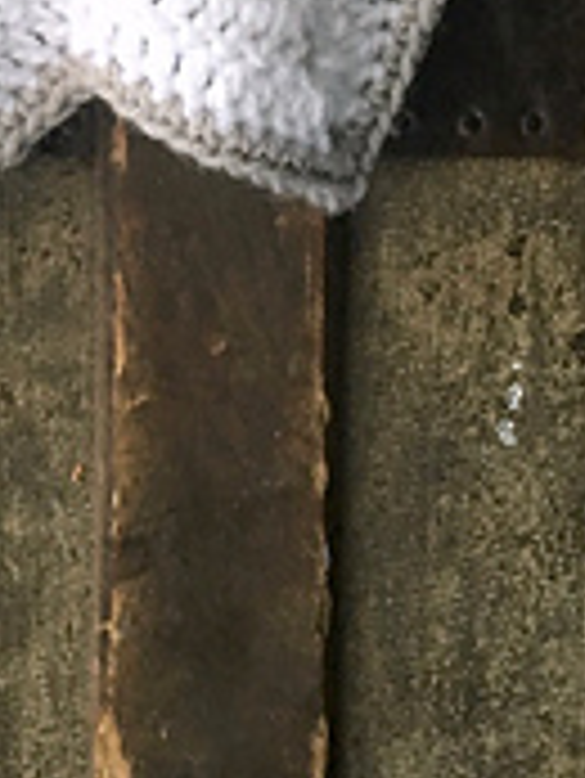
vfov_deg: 16.5
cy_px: -427
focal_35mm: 107
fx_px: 2408
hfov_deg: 13.5
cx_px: -94
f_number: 2.2
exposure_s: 1/30
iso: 100
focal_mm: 4.15
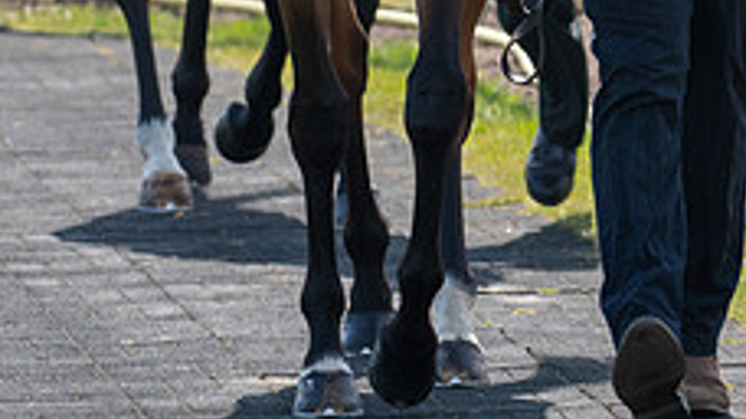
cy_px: -268
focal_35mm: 682
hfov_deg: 3.2
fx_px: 13484
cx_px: 347
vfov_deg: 1.8
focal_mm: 220
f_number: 5.6
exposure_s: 1/1250
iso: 400
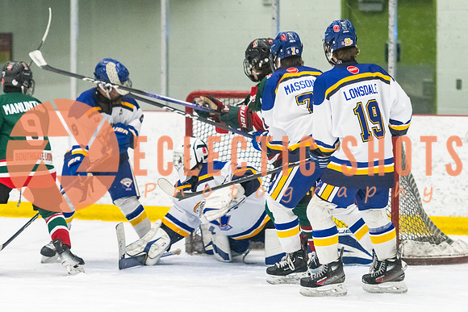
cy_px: 251
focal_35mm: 233
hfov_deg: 8.8
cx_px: 198
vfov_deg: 5.9
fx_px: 3031
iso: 4000
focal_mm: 140
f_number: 2.8
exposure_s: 1/800
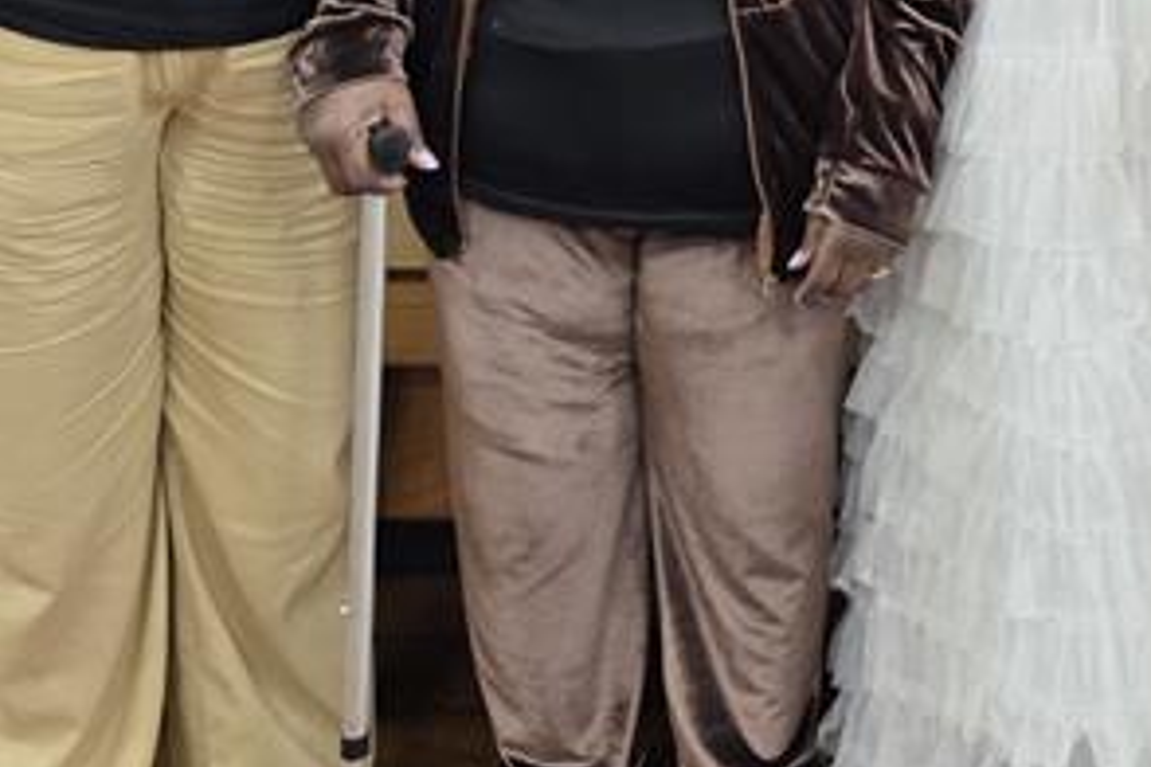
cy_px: -301
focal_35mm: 65
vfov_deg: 19.0
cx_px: 1061
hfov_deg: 29.5
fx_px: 2078
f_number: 1.7
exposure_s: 1/120
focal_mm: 6.3
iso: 500
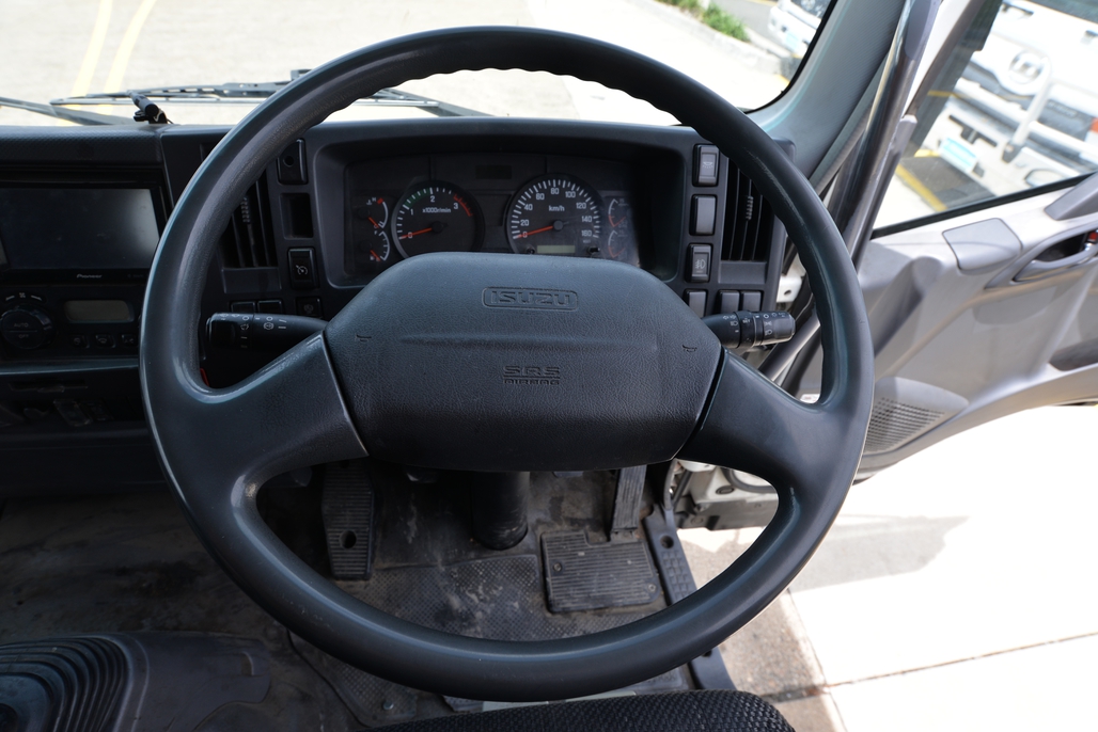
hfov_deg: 90.0
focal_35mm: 18
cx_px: 549
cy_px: 366
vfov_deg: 67.4
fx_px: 549
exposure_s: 1/200
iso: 200
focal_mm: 18
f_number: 7.1
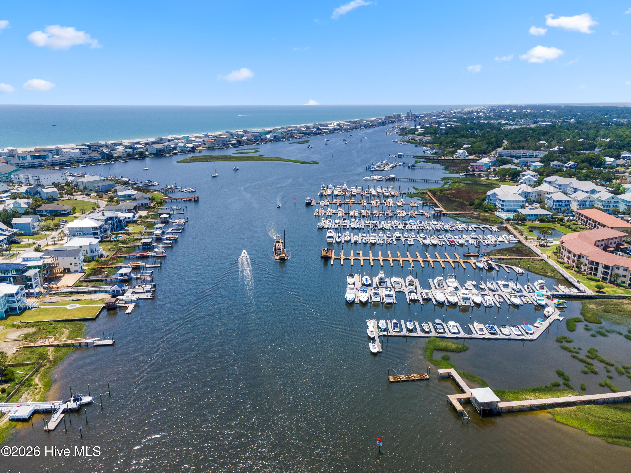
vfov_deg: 56.8
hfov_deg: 71.6
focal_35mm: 24
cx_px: 316
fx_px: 437
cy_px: 236
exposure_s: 1/730
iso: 100
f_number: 2.8
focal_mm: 4.5
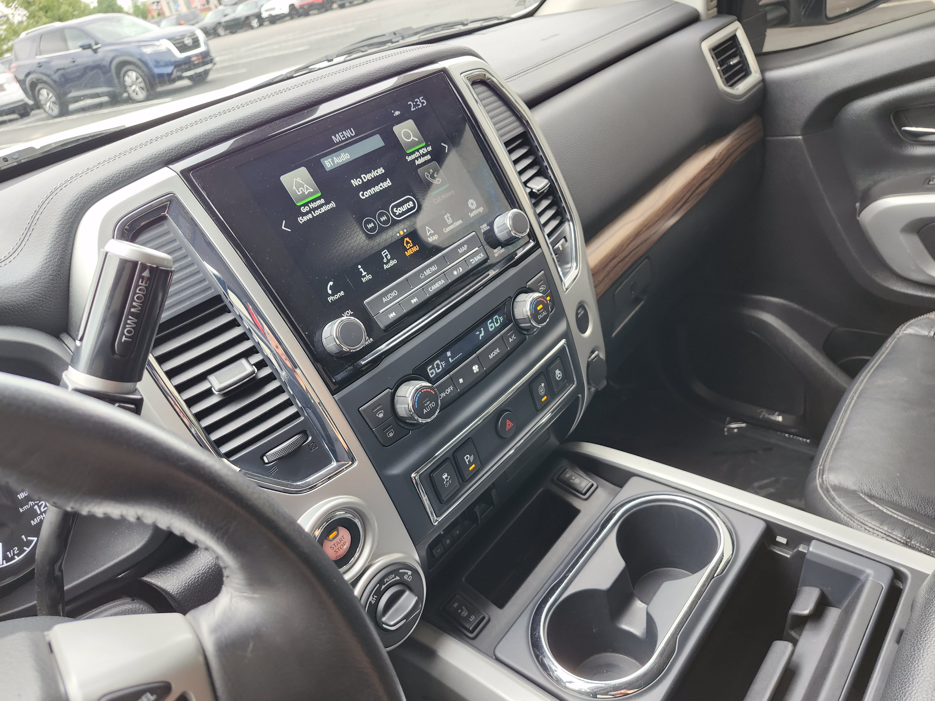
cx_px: 468
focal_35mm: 23
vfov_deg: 58.9
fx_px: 621
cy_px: 350
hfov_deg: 73.9
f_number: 1.8
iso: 200
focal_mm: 5.54
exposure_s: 1/120
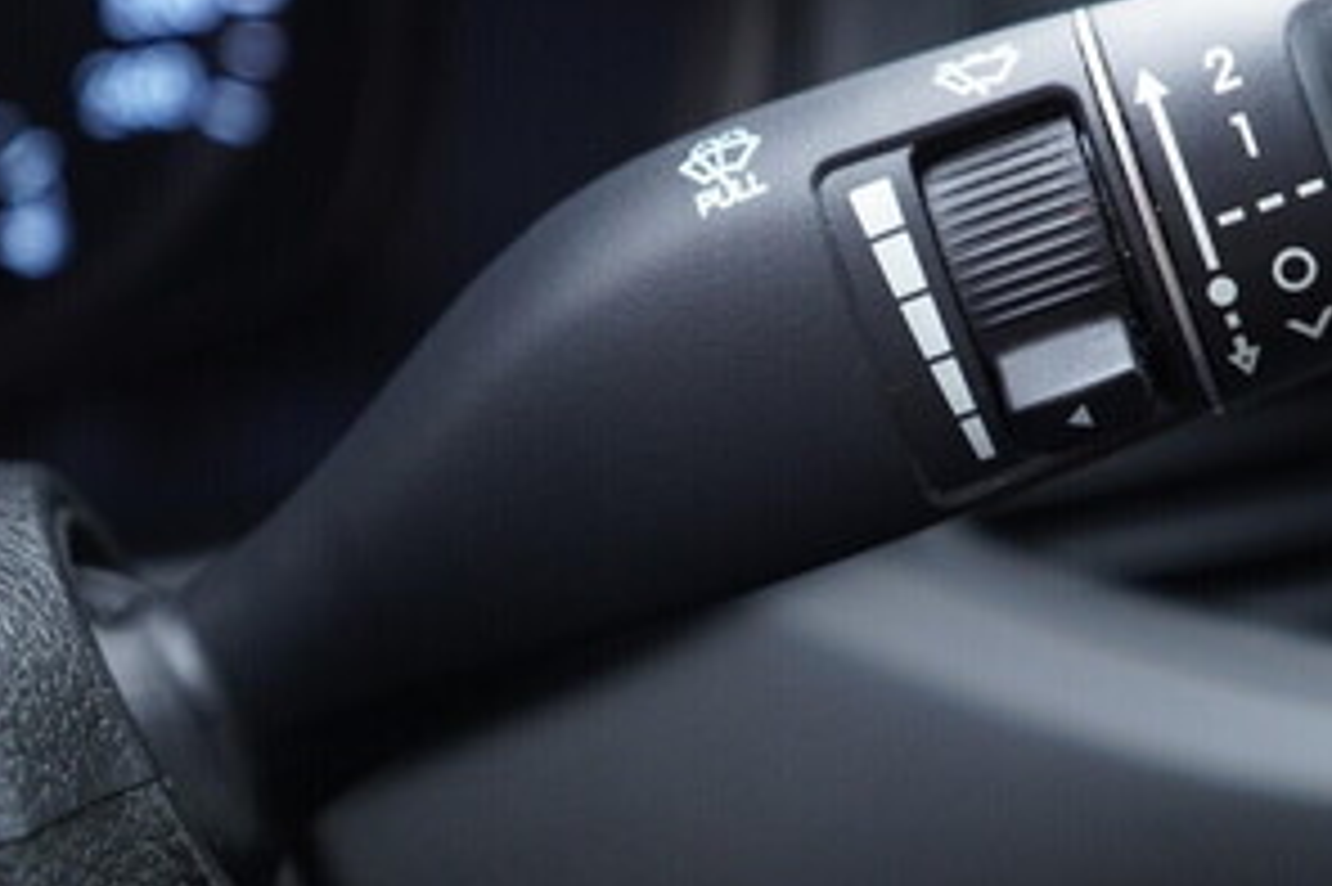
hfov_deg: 29.9
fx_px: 2478
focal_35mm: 67
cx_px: 886
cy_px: 385
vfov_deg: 20.3
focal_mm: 24
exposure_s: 1/40
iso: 400
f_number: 2.8
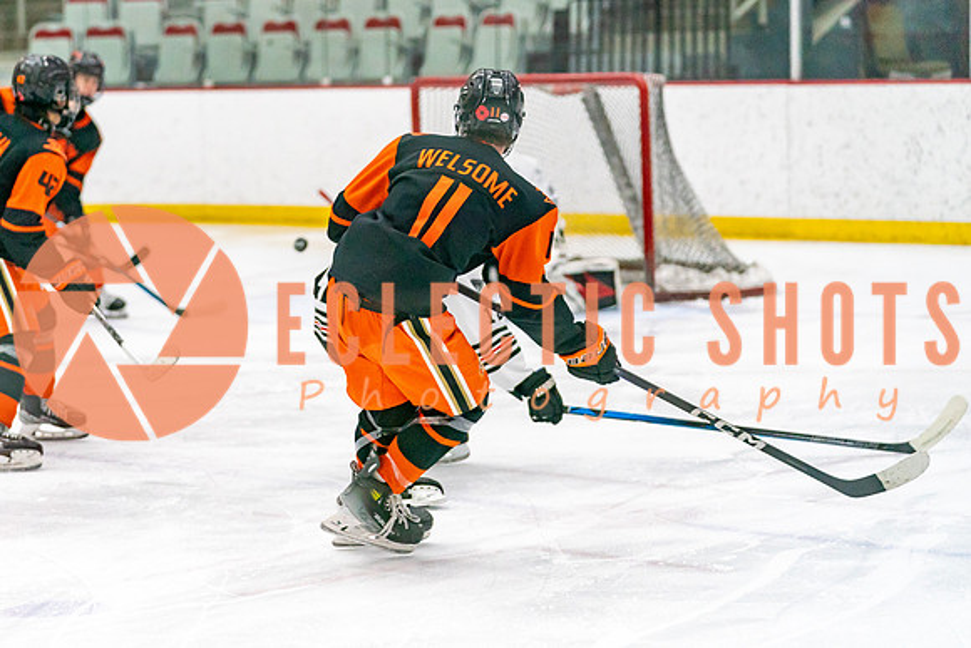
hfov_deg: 15.2
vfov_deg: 10.2
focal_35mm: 135
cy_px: 301
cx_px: 368
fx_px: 3641
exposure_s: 1/1250
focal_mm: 108
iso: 3200
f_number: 2.8
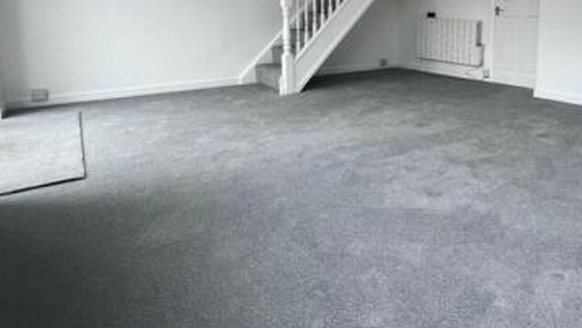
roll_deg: -0.7
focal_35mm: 23
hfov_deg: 73.3
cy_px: 54
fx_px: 355
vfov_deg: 46.3
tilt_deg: -6.2
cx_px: 434
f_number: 1.8
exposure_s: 1/132
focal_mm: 1.57
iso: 32
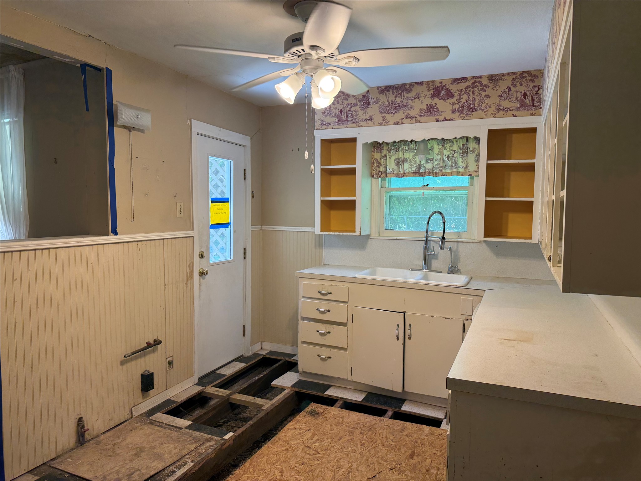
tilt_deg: -2.9
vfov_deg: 56.8
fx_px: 444
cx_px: 320
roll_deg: +0.0
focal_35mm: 24
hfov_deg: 71.6
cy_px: 240
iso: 125
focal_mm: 6.76
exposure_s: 1/120
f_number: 1.78
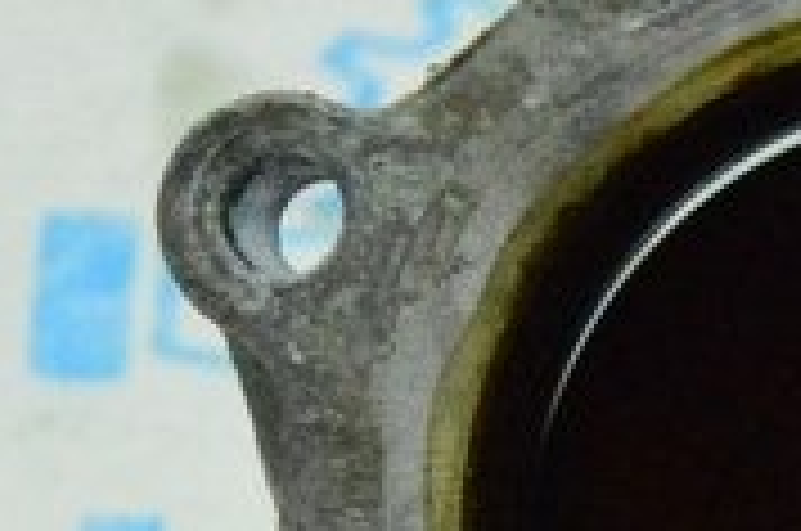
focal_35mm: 398
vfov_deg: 3.4
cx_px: 1494
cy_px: 704
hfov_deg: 5.1
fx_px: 8840
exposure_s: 1/500
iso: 6400
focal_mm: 46
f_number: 5
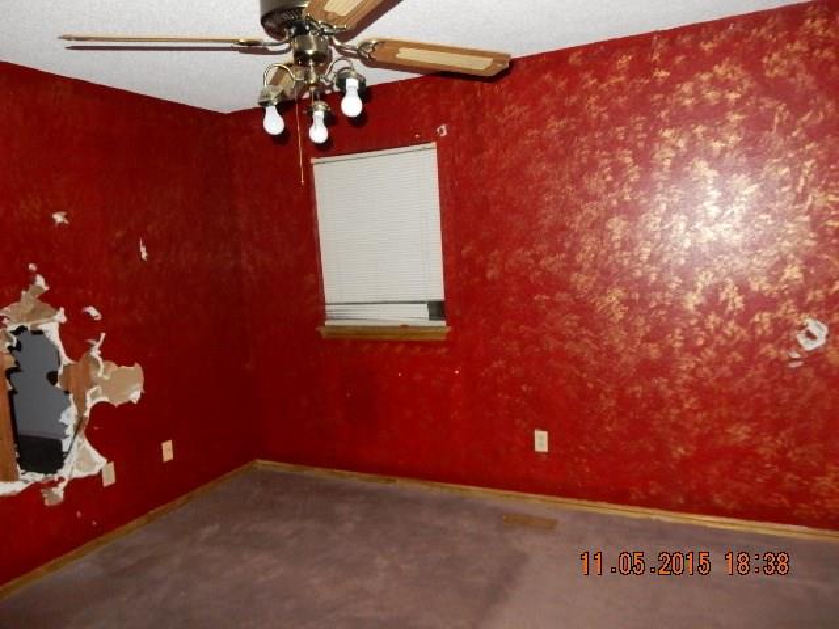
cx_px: 420
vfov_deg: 54.9
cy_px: 314
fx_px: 606
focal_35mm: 25
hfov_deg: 69.4
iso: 640
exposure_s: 1/30
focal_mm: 4.5
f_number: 3.7
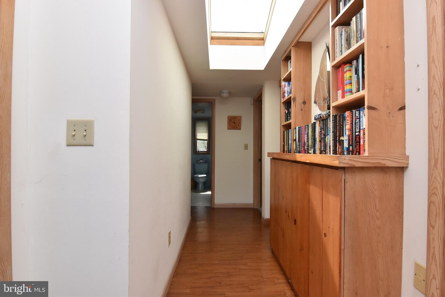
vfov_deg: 67.5
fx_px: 223
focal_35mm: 18
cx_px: 222
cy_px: 148
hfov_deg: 90.0
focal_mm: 12
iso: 800
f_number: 10
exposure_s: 1/125
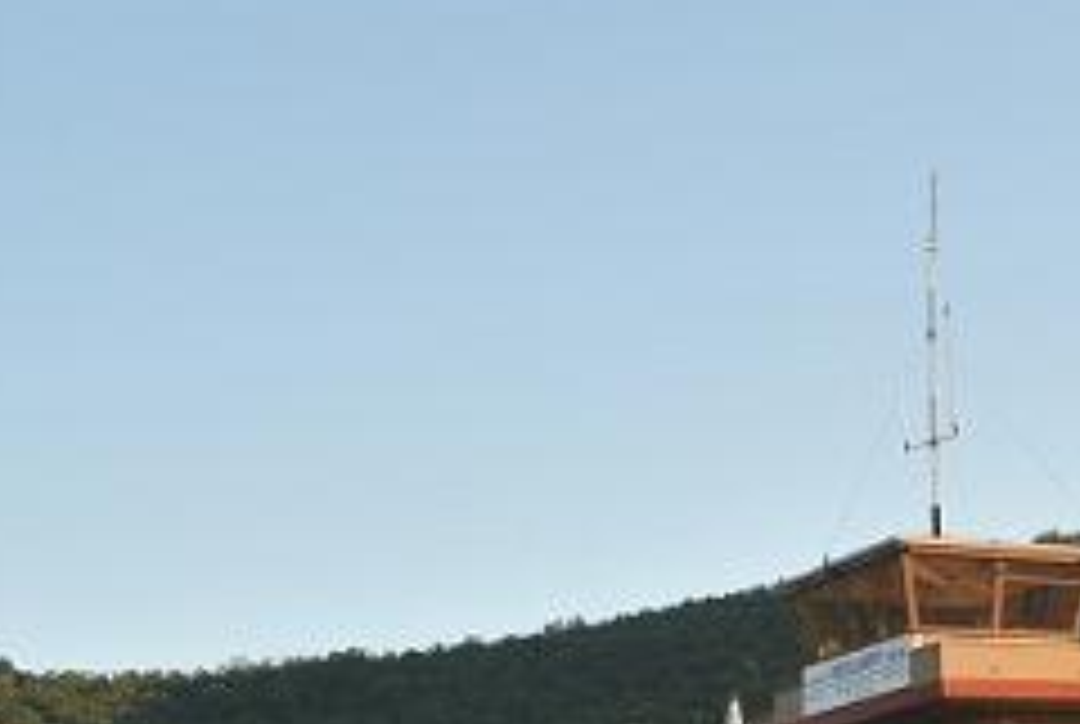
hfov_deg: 16.5
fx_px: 3727
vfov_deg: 11.0
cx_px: 500
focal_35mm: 124
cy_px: 733
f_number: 6.3
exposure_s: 1/160
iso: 100
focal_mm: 32
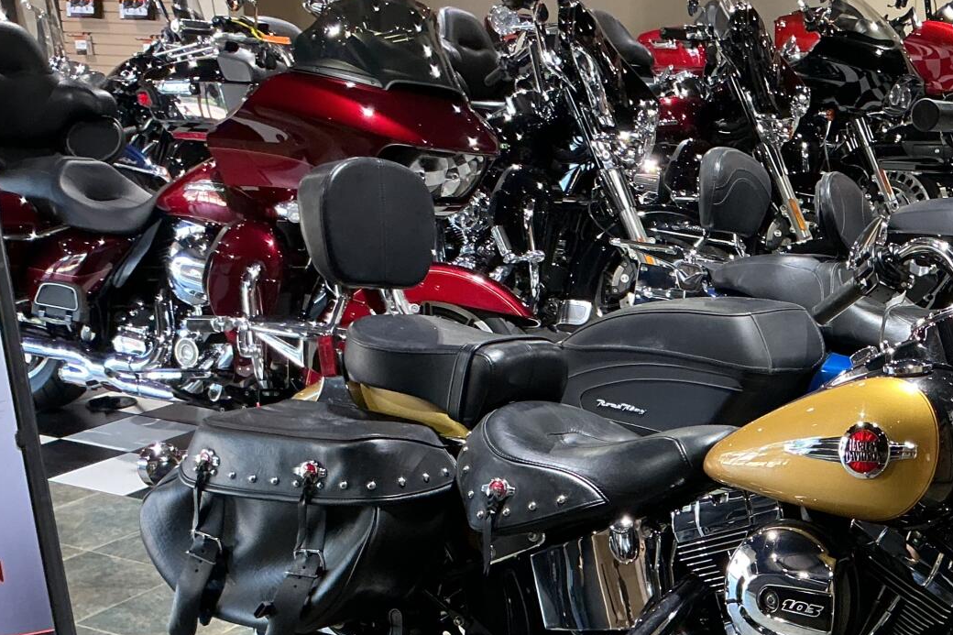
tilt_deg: -20.4
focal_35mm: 58
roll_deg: -0.7
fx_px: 1535
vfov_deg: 22.9
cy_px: 533
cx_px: 833
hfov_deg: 33.0
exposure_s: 1/50
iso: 125
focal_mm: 3
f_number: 1.8
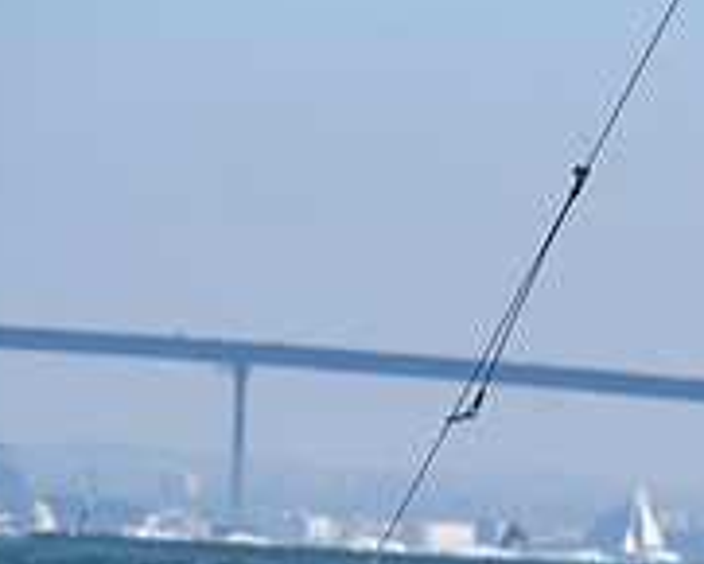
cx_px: 1070
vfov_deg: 2.6
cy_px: 729
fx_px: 12633
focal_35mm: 606
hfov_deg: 3.2
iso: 100
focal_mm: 135
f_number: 9
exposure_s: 1/320
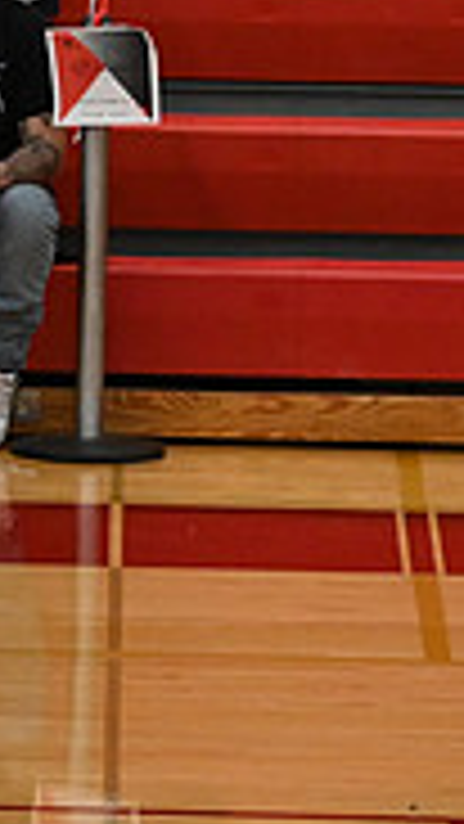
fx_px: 11981
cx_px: -838
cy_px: 268
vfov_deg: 3.9
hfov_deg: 2.2
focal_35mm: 548
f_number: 4
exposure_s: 1/400
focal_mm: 110
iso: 5000
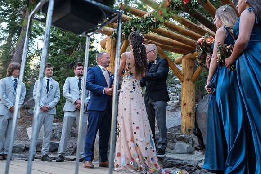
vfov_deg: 37.9
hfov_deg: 54.4
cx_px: 130
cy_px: 87
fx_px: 254
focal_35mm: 35
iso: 160
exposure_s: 1/40
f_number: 2.8
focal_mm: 23
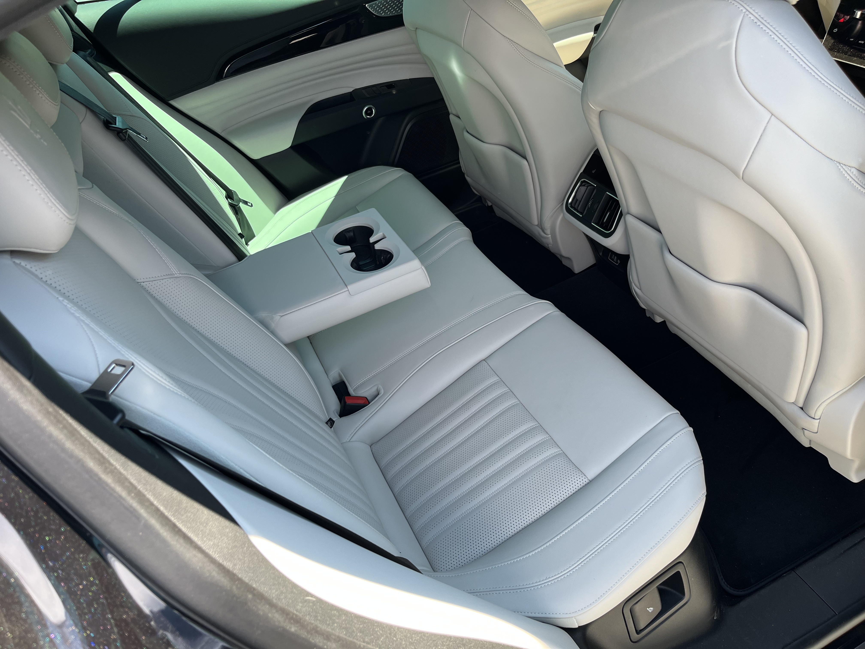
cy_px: 324
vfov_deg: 53.1
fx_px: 650
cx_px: 432
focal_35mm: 26
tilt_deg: -39.1
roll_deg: +7.5
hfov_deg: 67.3
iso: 40
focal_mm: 5.1
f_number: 1.6
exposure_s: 1/192
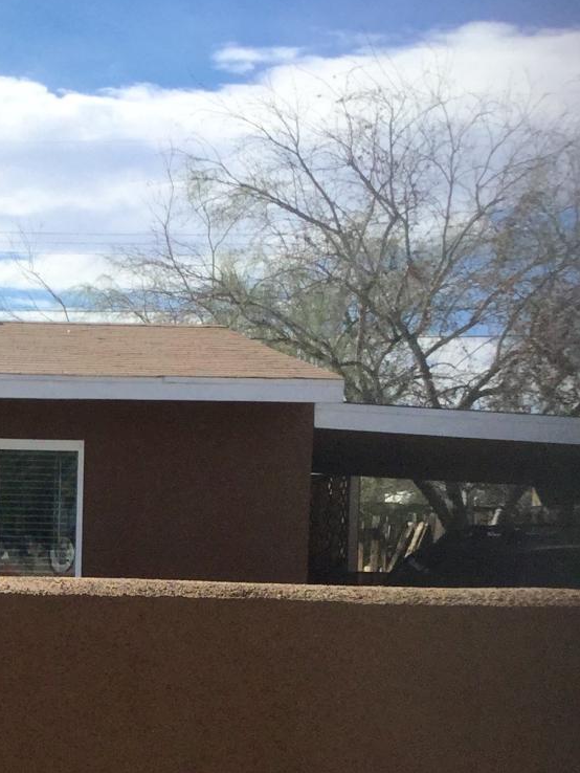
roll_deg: +0.2
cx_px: -175
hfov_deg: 16.6
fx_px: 1876
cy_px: 632
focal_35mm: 84
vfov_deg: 22.9
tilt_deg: -3.1
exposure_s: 1/1664
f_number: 2.4
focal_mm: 3.3
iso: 25
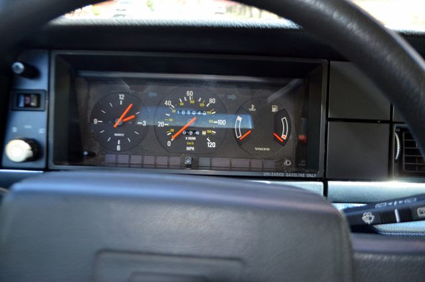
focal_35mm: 33
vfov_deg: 39.8
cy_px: 141
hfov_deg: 57.3
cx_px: 212
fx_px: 389
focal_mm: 22
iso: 400
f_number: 3.8
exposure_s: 1/100
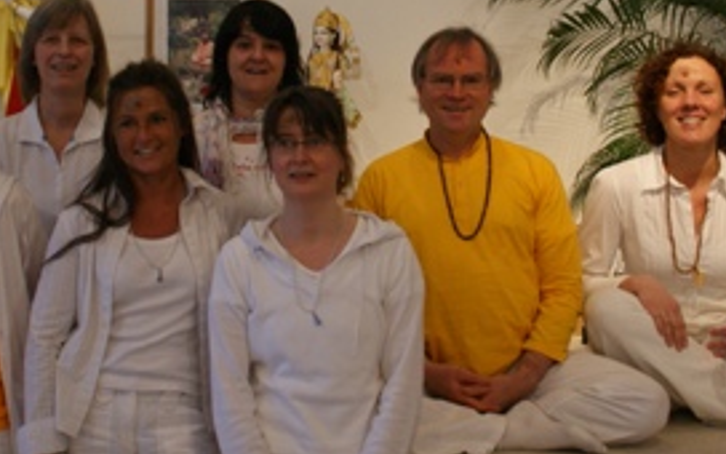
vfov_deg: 16.5
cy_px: 151
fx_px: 1563
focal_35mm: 79
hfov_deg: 26.1
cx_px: 331
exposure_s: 1/40
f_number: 3.5
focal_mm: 22
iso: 400
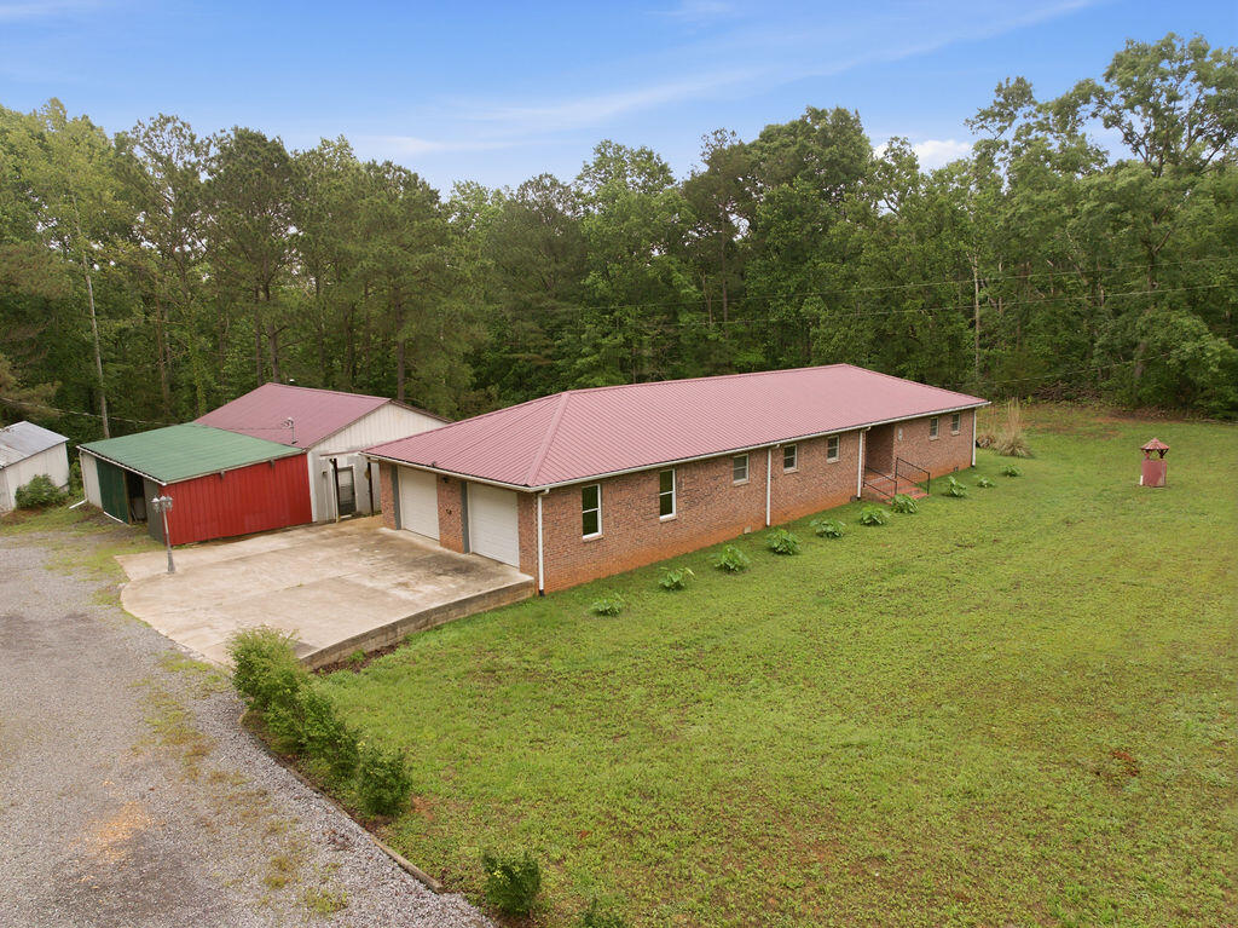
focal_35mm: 24
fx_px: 858
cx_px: 619
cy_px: 464
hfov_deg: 71.6
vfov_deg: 56.8
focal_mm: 12.3
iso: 180
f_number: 2.8
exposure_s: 1/640
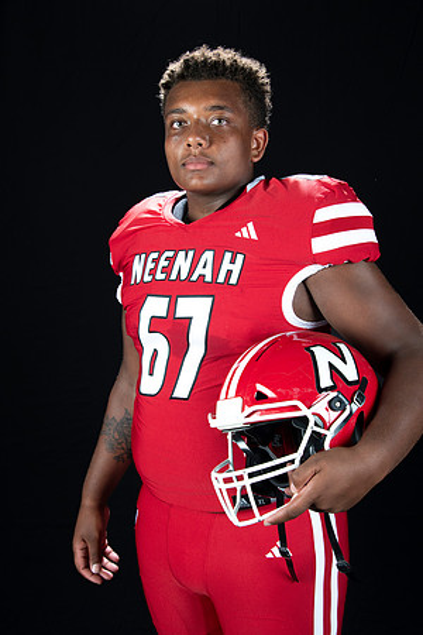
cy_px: 318
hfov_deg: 26.0
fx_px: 916
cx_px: 212
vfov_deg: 38.2
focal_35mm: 52
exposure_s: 1/160
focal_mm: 52
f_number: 9
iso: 320
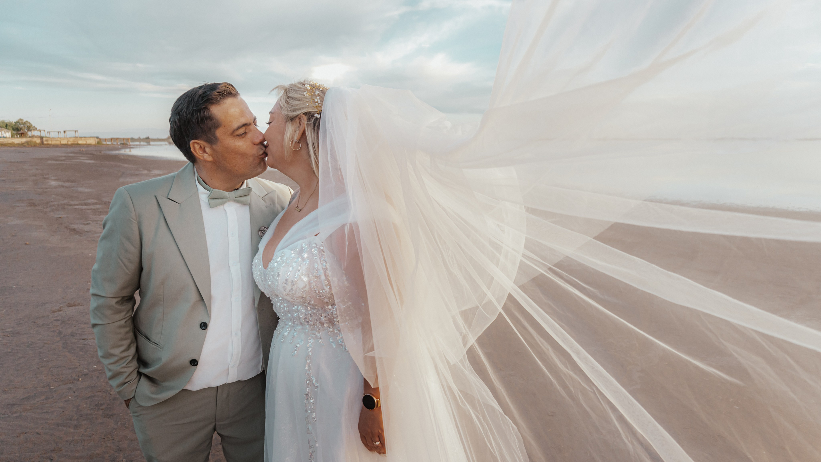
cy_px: 269
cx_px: 421
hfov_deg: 71.6
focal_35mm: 26
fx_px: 569
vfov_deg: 44.0
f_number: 3.5
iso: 400
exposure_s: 1/320
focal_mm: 16
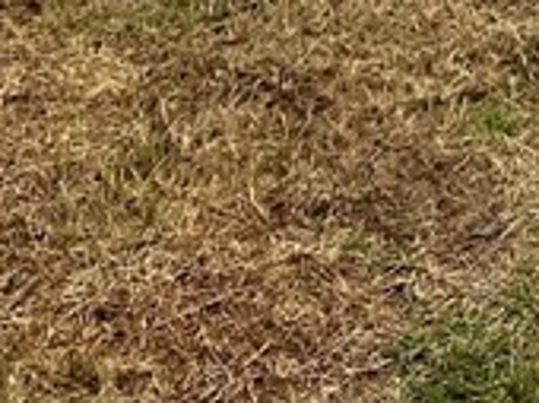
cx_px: 644
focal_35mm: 157
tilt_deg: -0.7
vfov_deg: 8.3
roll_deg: -0.2
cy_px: -708
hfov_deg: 12.3
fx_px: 2441
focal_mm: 5.7
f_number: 1.5
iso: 50
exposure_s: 1/2994
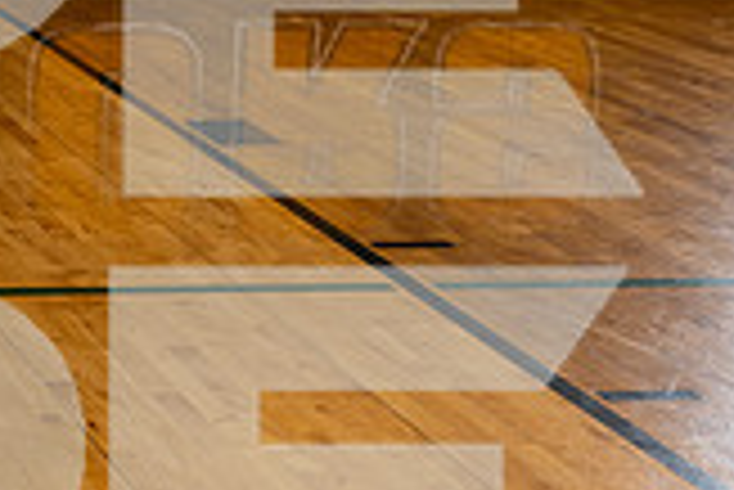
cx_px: -504
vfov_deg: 12.3
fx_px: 2245
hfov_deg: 16.2
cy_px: -38
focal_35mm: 110
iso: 250
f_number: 4
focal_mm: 31
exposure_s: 1/250
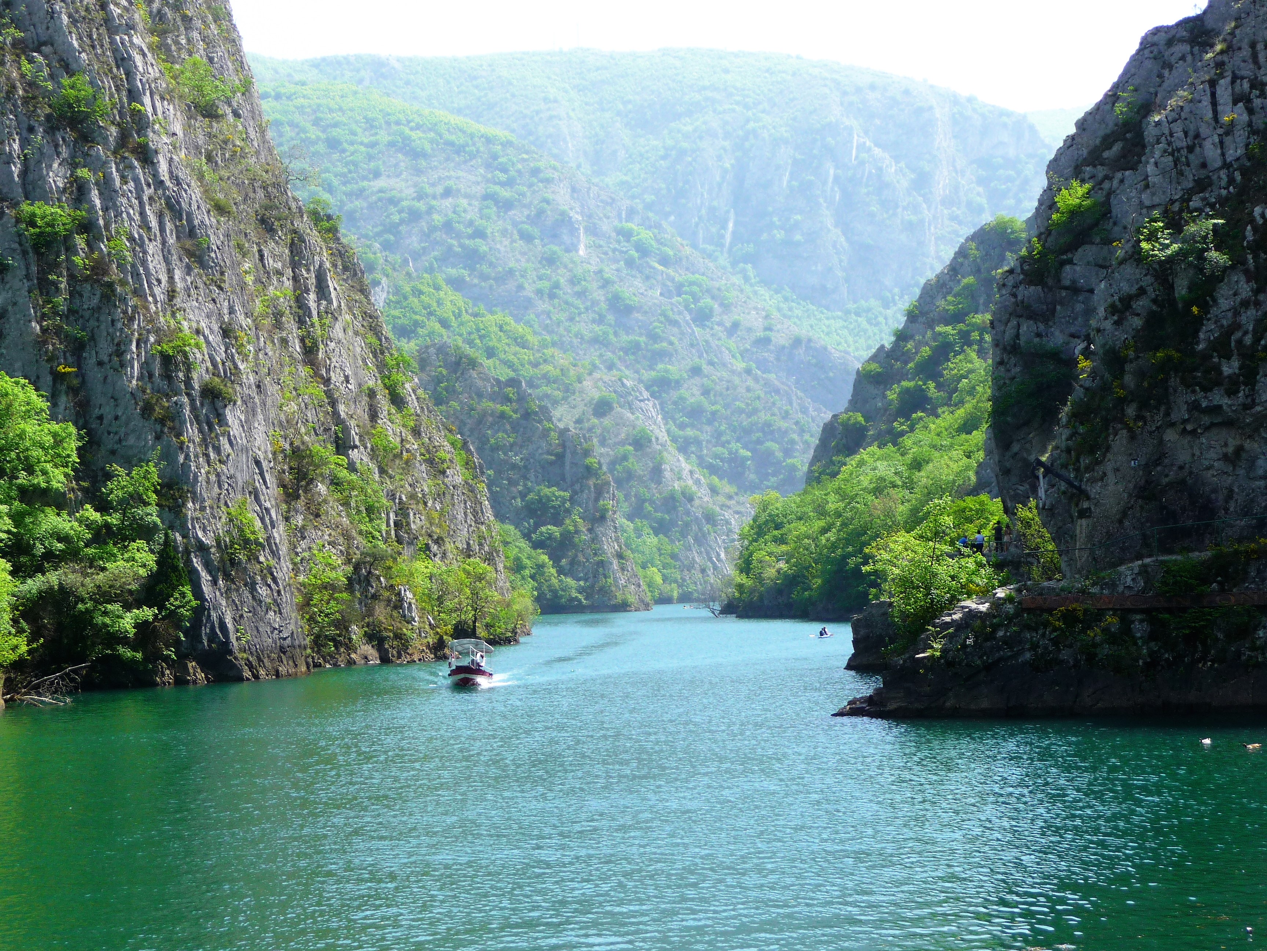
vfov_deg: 21.9
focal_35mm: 67
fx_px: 2452
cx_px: 634
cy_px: 476
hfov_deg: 29.0
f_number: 4.5
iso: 100
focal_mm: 11.3
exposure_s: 1/320
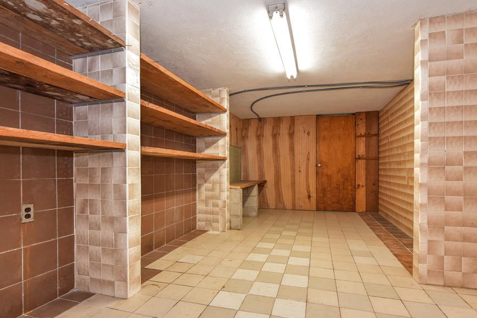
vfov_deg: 67.3
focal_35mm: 18
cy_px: 173
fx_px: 239
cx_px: 248
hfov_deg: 89.9
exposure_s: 1/80
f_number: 4.5
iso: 800
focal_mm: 16
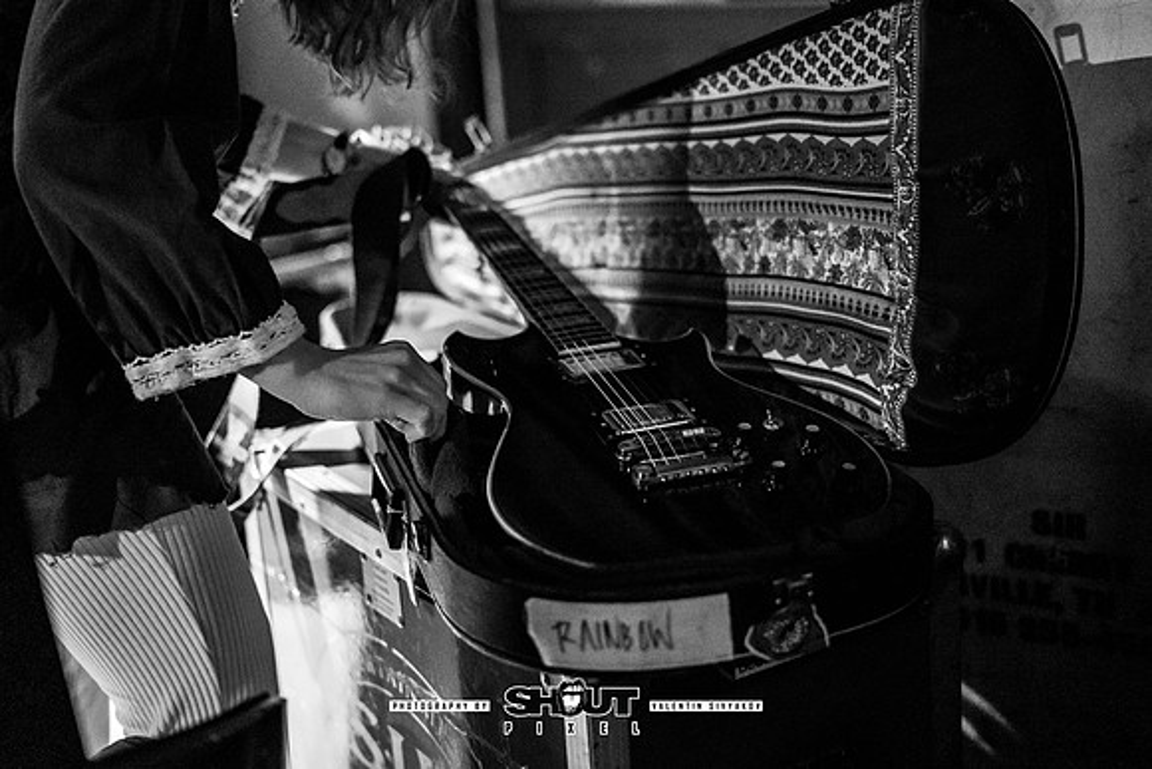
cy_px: 384
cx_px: 576
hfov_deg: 39.6
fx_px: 1600
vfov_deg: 27.0
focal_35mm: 50
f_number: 2
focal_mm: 50
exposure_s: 1/200
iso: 3200
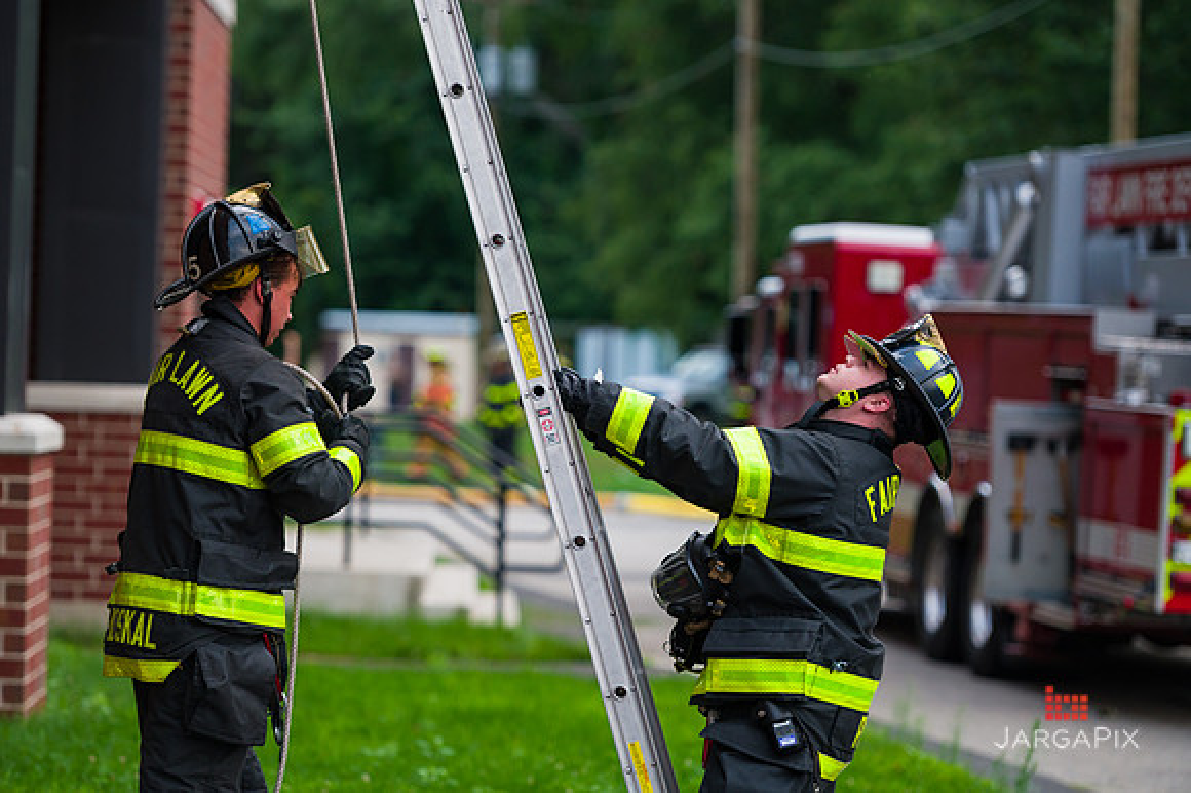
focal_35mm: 145
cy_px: 396
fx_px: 4794
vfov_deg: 9.5
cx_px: 596
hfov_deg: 14.2
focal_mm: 145
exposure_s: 1/250
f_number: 3.2
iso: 800
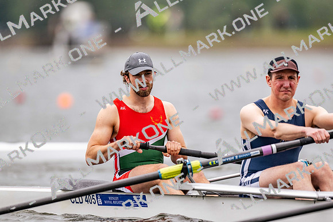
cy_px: 111
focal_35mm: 600
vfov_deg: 2.3
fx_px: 5551
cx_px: 166
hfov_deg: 3.4
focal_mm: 600
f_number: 4
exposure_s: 1/2500
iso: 900
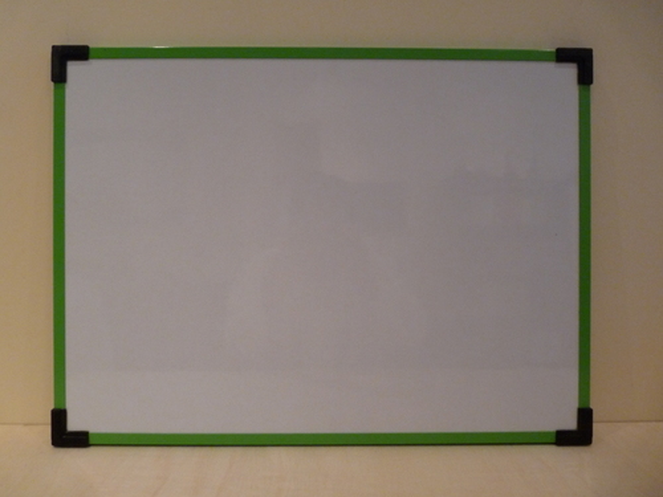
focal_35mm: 27
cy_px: 248
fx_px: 517
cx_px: 332
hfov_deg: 65.3
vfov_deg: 51.4
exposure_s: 1/30
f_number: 2.8
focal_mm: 4.8
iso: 400
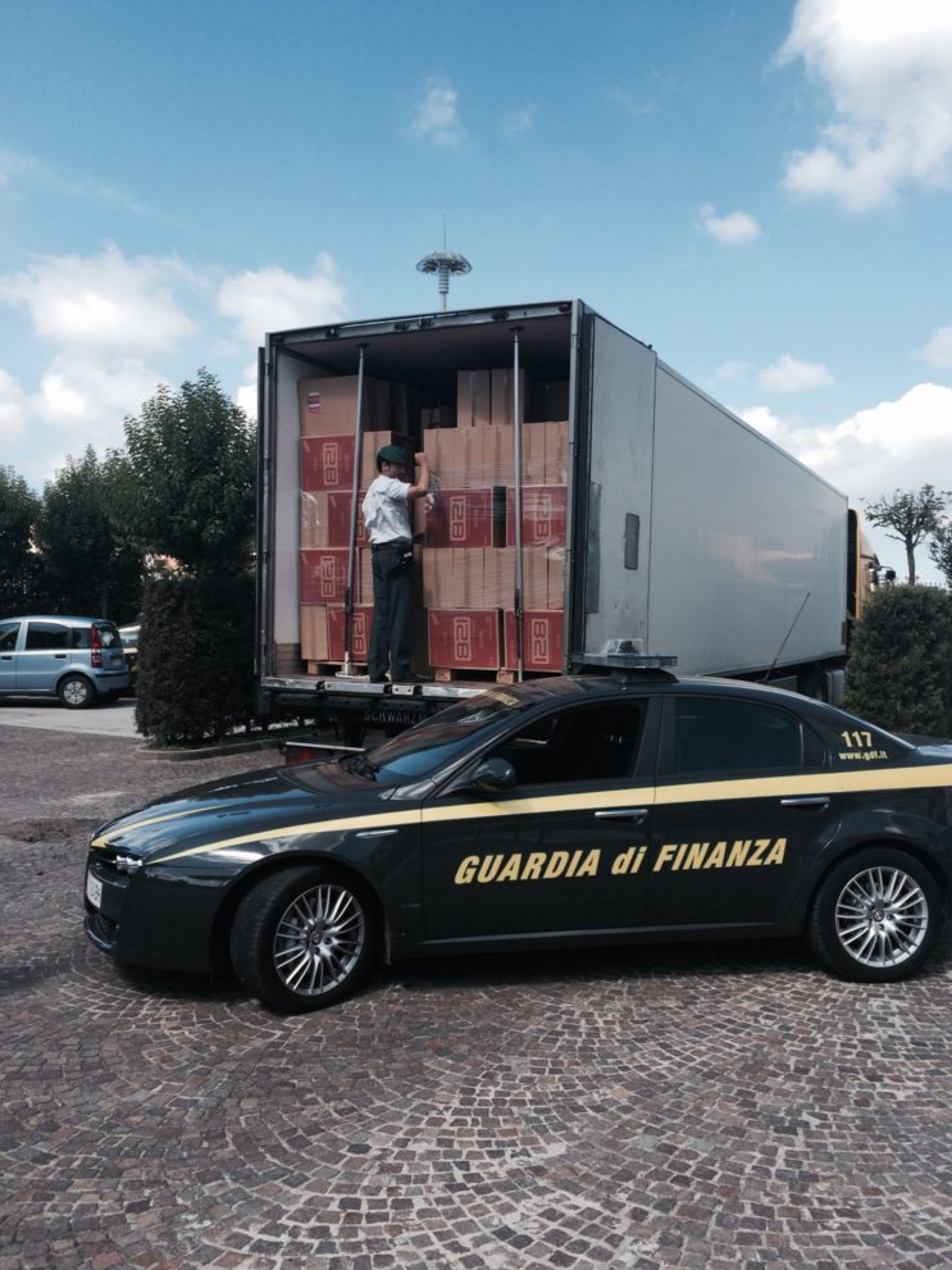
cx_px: 483
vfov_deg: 58.3
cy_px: 652
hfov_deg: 45.4
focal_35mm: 31
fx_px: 1137
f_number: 2.2
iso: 32
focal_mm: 4.12
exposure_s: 1/1001
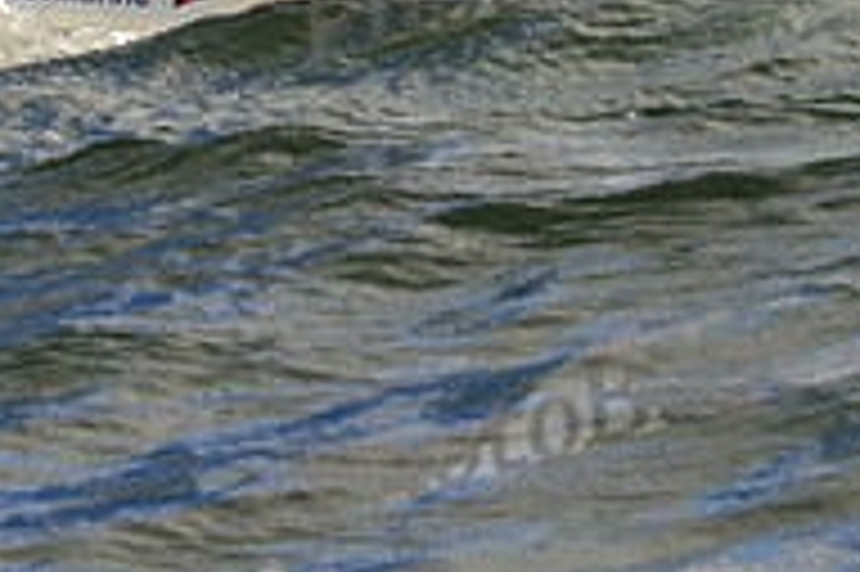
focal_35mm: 608
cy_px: -223
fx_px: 14512
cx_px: 68
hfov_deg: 3.4
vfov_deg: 2.3
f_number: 8
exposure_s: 1/1600
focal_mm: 200
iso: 320
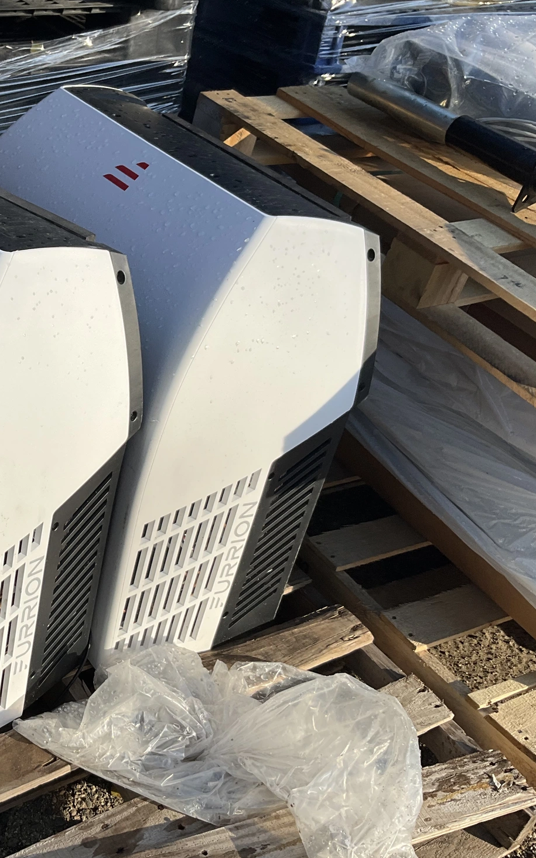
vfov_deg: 47.2
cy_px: 424
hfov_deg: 29.0
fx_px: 982
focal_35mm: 42
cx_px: 28
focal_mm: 3
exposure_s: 1/816
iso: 25
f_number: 1.8
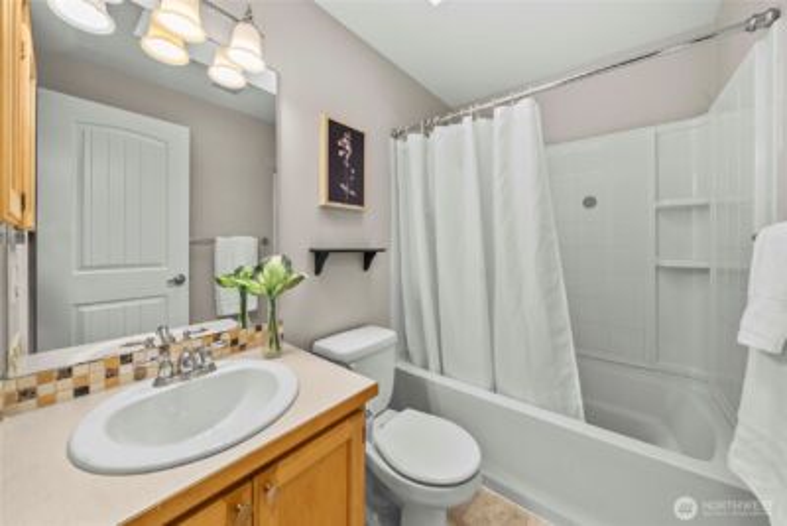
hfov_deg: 112.6
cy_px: 263
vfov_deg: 90.1
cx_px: 394
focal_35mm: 12
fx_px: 262
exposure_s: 1/13
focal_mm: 12
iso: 1000
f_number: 7.1
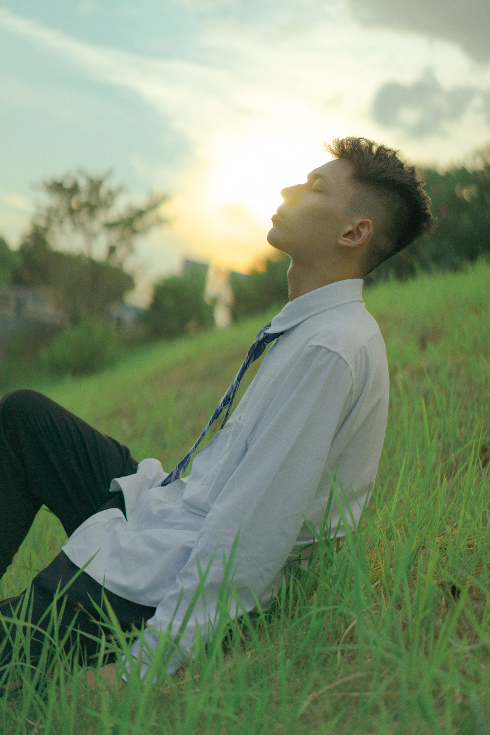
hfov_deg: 24.6
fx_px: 1123
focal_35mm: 55
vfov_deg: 36.2
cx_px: 245
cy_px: 368
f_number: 1.8
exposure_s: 1/8000
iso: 200
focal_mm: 55
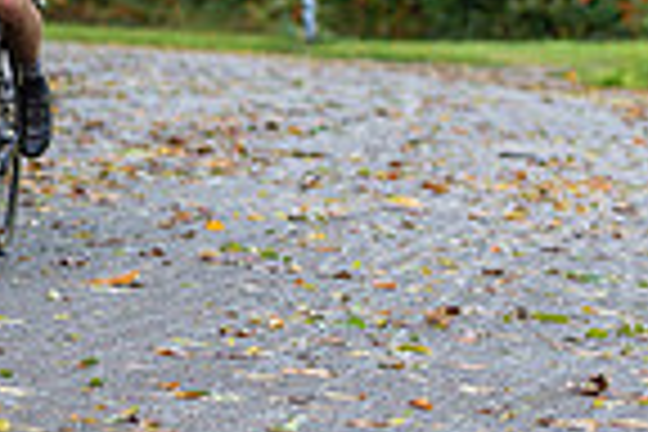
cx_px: -639
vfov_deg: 3.7
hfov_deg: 5.4
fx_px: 6677
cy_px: -124
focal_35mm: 371
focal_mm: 92
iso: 200
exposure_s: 1/400
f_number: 3.2
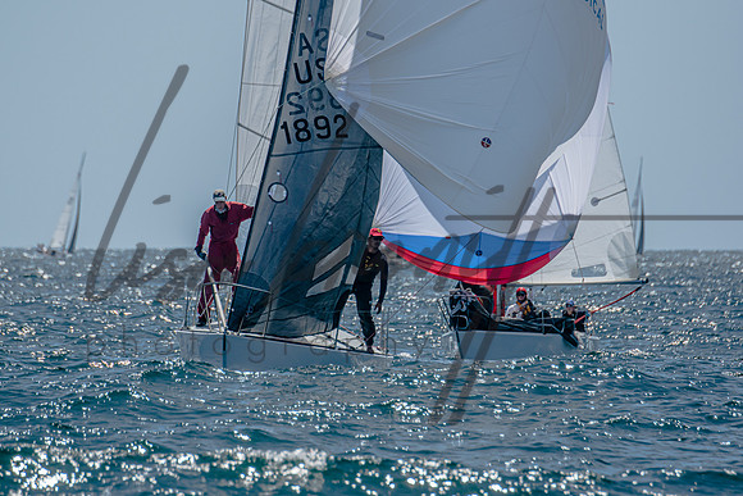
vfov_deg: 2.0
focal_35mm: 679
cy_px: 239
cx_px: 327
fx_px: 14020
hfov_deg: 3.0
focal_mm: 400
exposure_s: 1/2000
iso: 200
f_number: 5.6
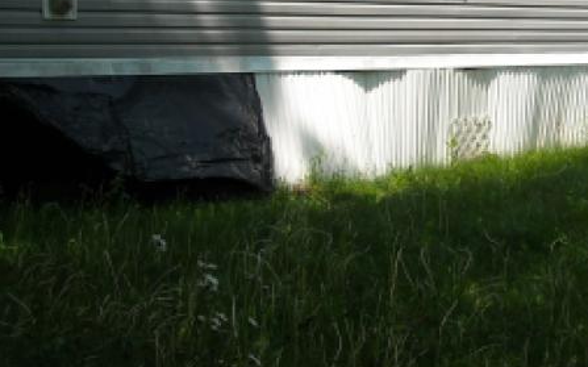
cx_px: 418
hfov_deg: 24.2
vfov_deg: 15.0
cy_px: -20
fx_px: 1362
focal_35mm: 85
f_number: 2.8
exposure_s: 1/738
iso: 64
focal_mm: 5.7
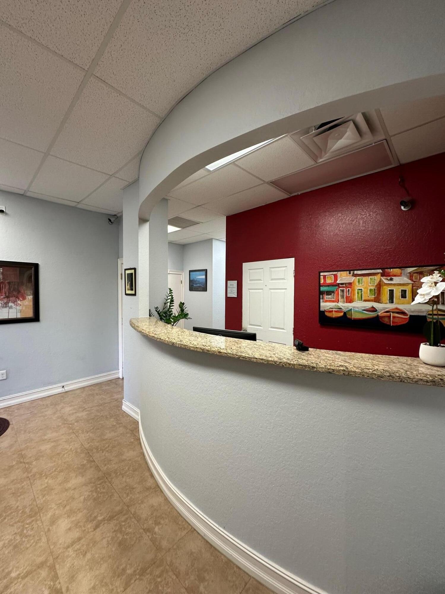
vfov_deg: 102.1
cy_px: 297
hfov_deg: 85.7
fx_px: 240
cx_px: 222
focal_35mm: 14
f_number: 2.2
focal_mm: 2.22
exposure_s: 1/120
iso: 200
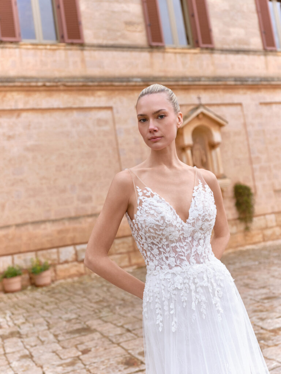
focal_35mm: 39
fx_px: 422
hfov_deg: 36.8
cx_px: 140
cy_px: 187
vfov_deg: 47.9
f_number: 4
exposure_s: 1/125
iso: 500
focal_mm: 49
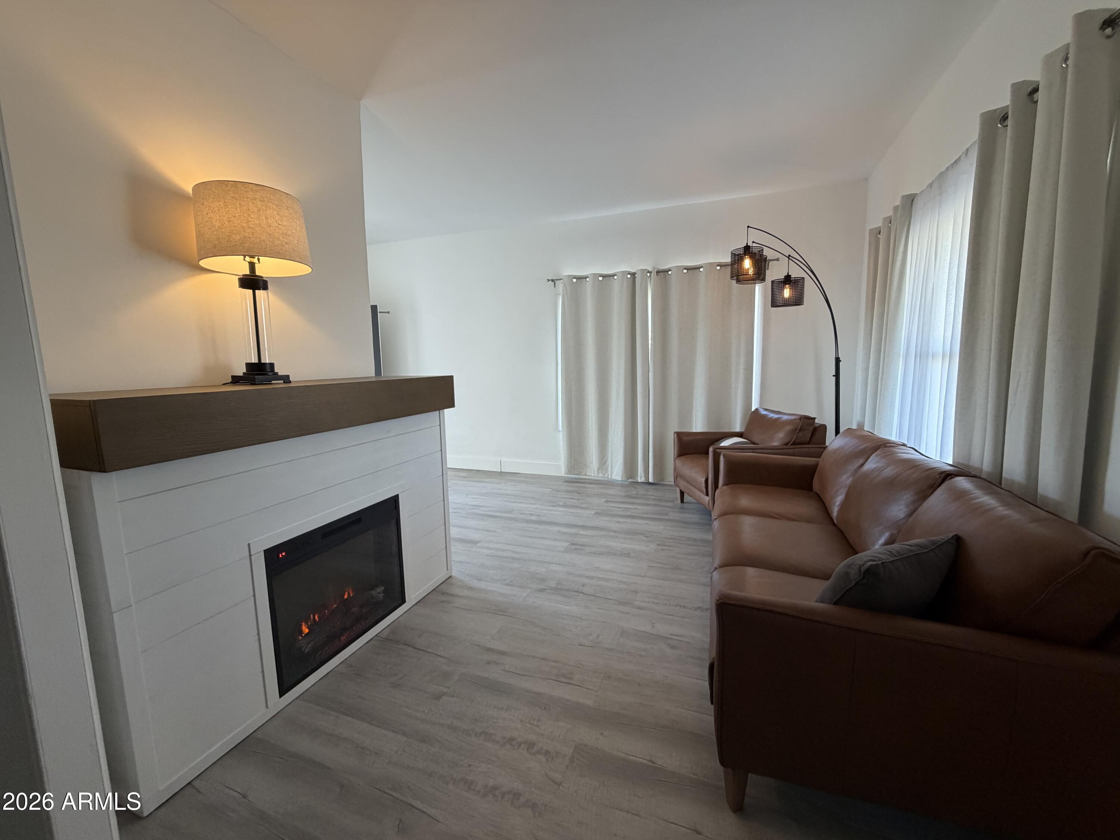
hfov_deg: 102.1
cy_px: 420
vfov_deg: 85.7
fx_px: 453
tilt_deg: -7.5
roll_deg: +1.7
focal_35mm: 14
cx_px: 560
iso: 320
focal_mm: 2.22
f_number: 2.2
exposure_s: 1/120
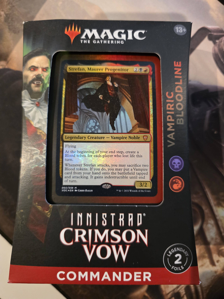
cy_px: 150
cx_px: 112
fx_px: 198
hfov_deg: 58.9
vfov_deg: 73.9
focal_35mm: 23
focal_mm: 6.3
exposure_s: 1/100
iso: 800
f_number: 1.7
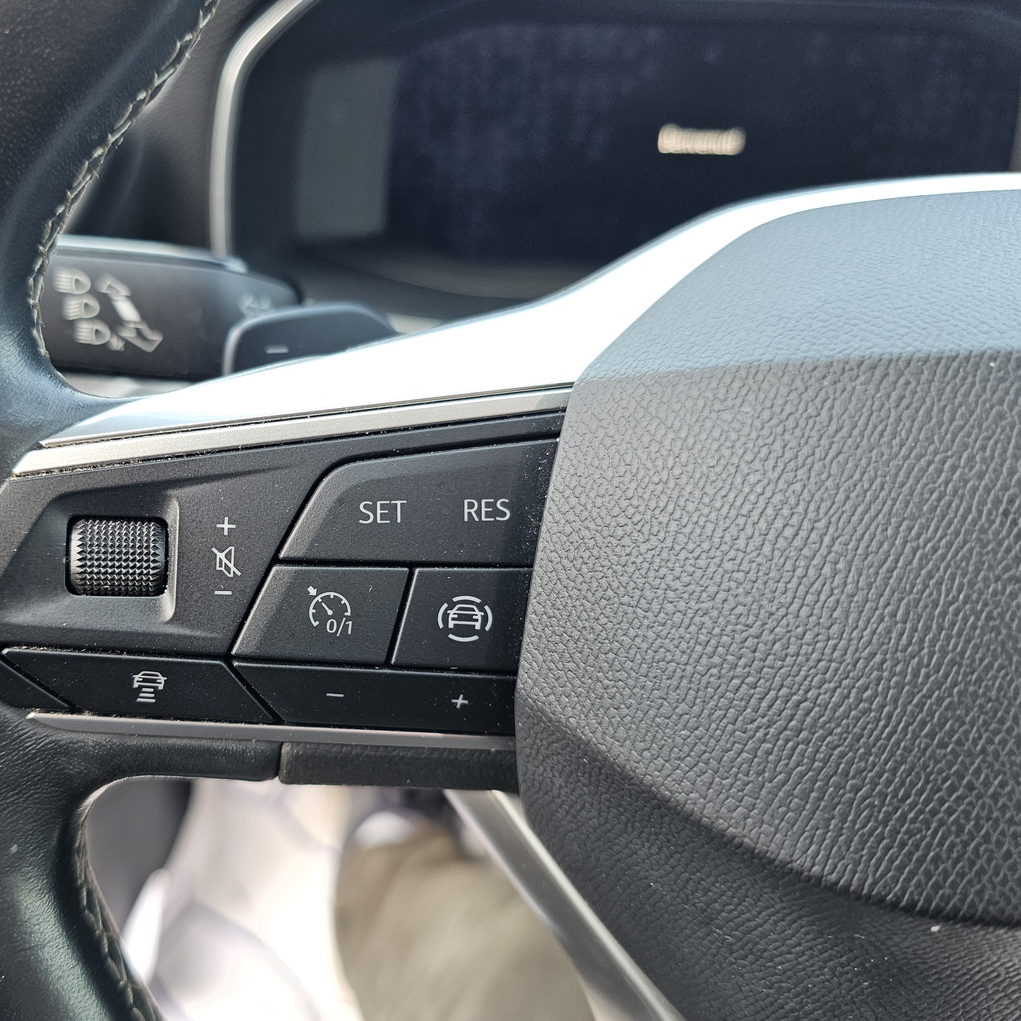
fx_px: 934
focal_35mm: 28
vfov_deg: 57.3
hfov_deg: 56.2
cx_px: 347
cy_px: 524
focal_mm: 6.3
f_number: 1.7
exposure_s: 1/180
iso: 125
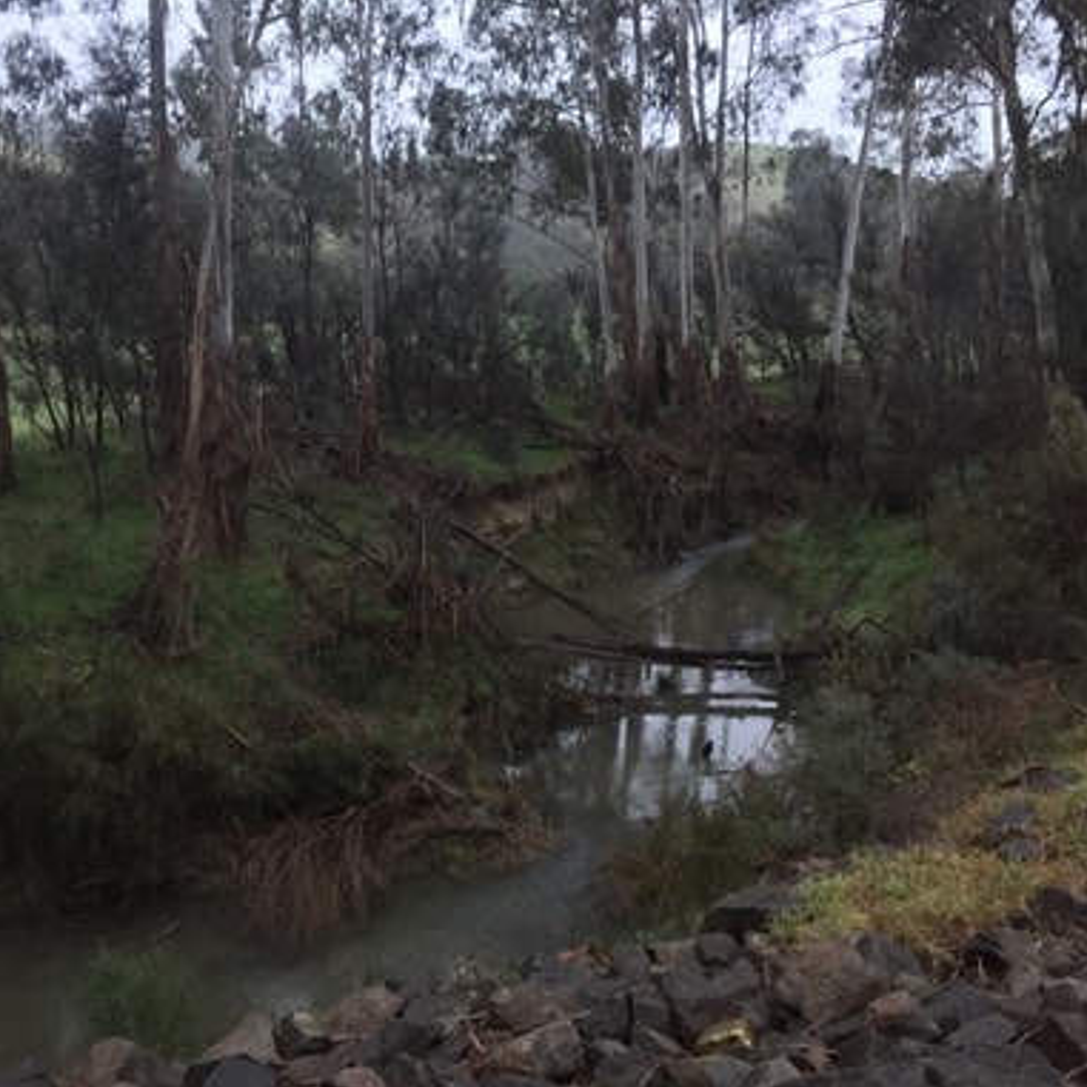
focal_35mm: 35
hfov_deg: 46.9
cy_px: 551
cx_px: 419
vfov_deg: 47.2
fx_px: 1243
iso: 1000
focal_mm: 4.15
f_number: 2.2
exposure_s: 1/15
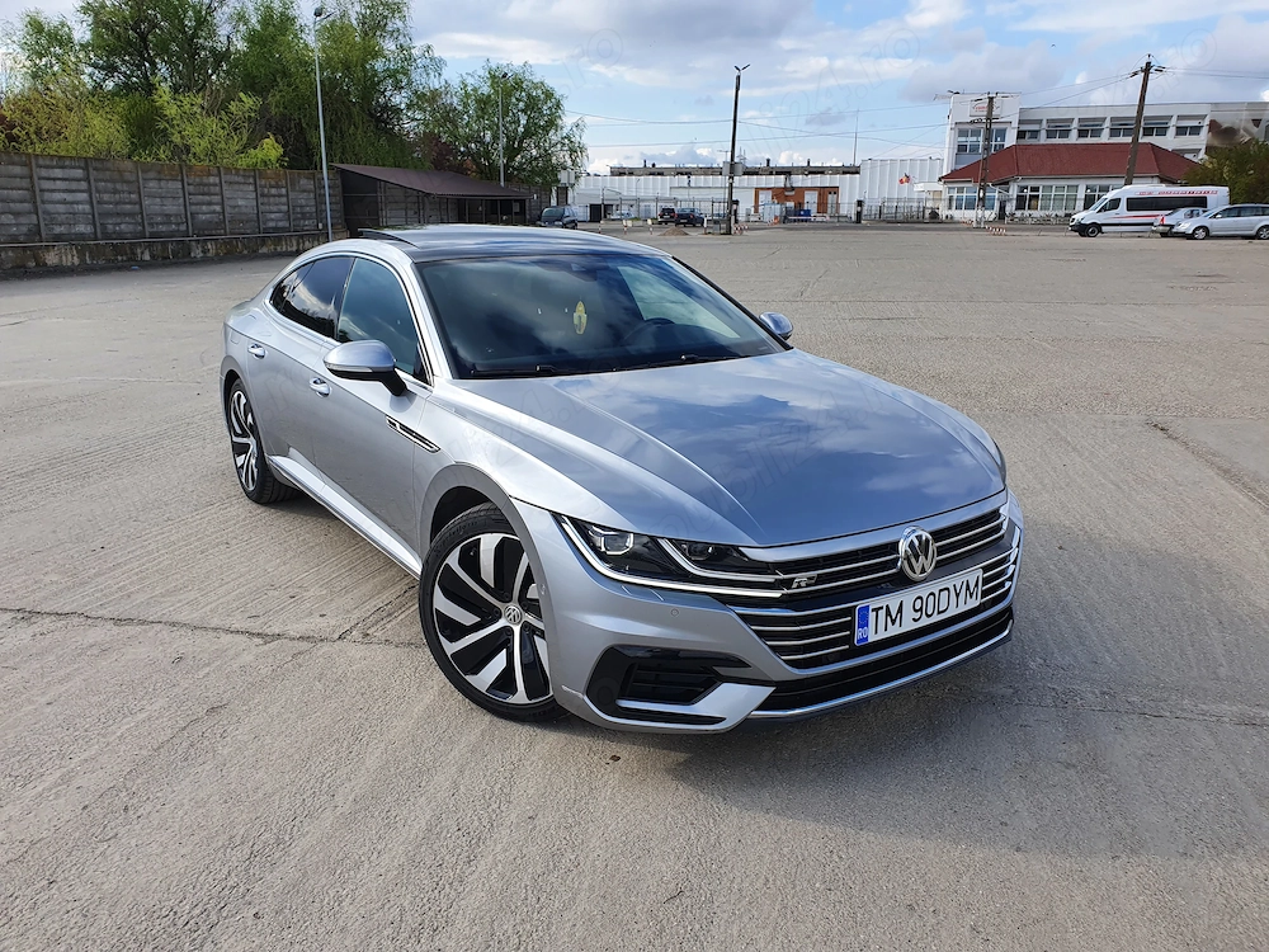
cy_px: 476
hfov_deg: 67.3
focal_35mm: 26
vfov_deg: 53.1
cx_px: 634
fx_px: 953
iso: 50
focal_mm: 4.32
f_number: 2.4
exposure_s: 1/912
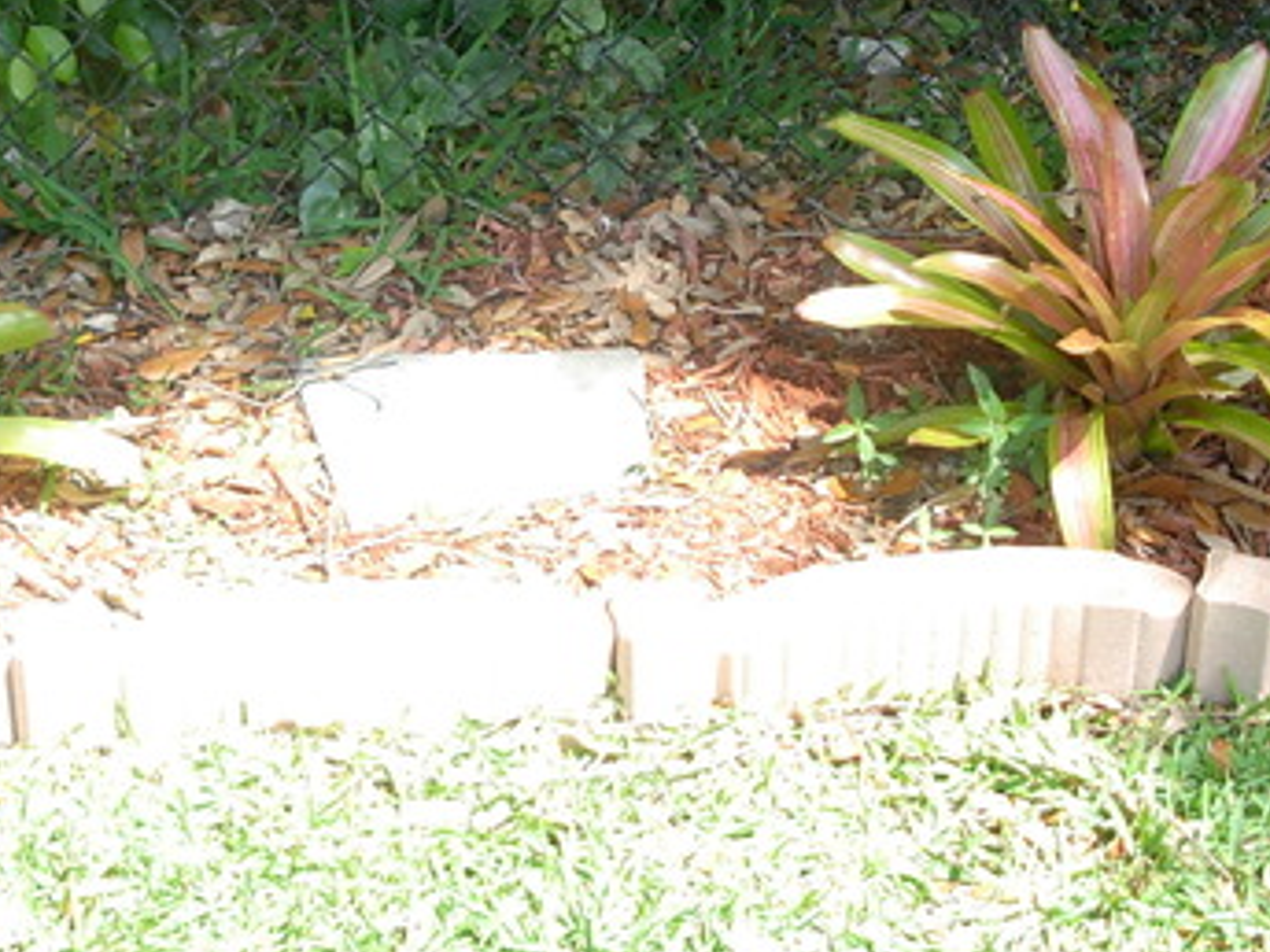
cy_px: 256
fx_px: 3339
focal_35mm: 91
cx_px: 491
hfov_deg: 21.5
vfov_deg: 16.2
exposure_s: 1/140
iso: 79
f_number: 3.3
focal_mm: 9.5
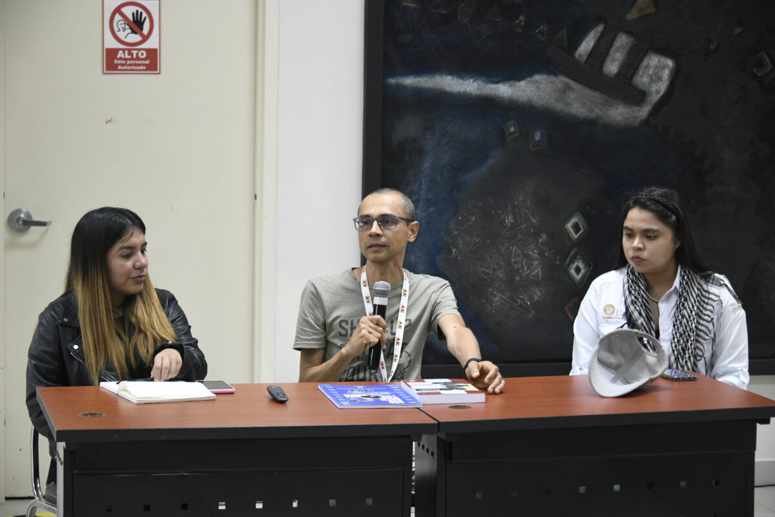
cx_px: 388
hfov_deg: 22.6
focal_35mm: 90
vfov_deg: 15.2
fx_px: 1937
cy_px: 258
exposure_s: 1/160
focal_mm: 90
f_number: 5.3
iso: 5000
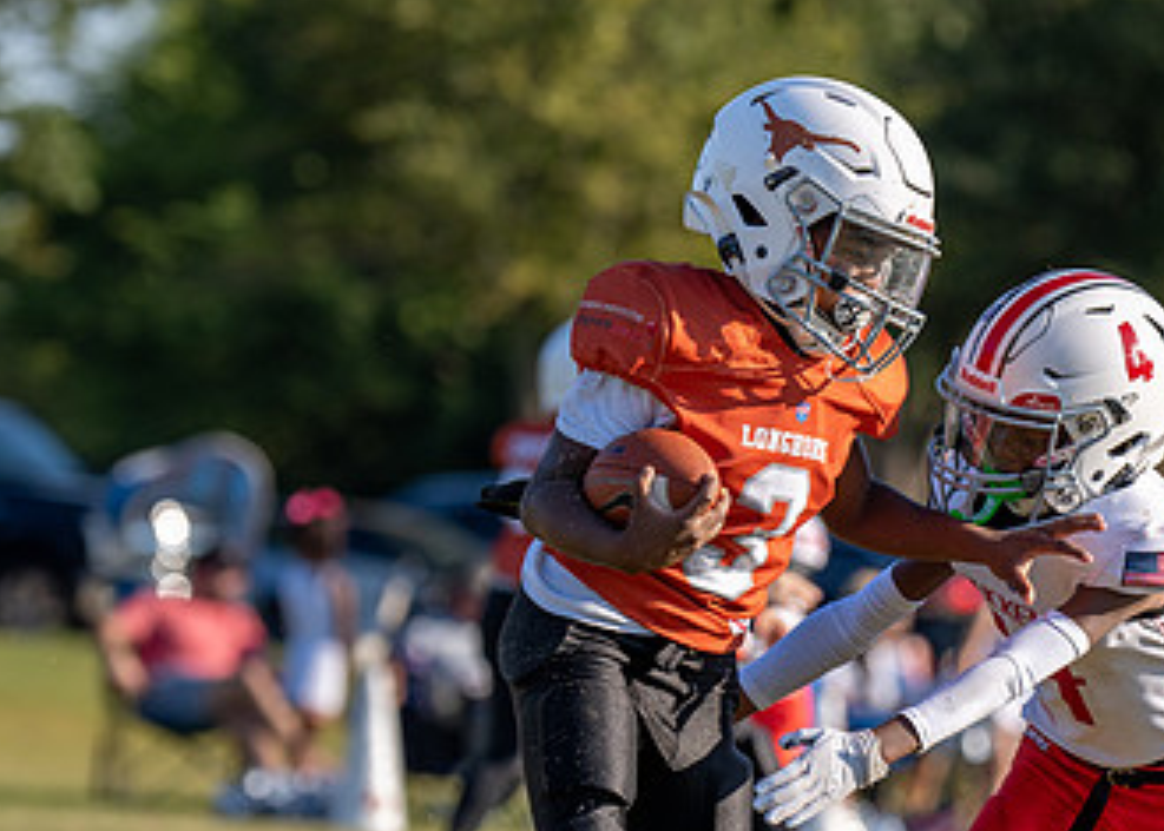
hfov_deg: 5.7
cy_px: 533
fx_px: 11736
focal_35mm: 355
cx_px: 638
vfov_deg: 4.1
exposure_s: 1/1600
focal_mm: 143
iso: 100
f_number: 2.8
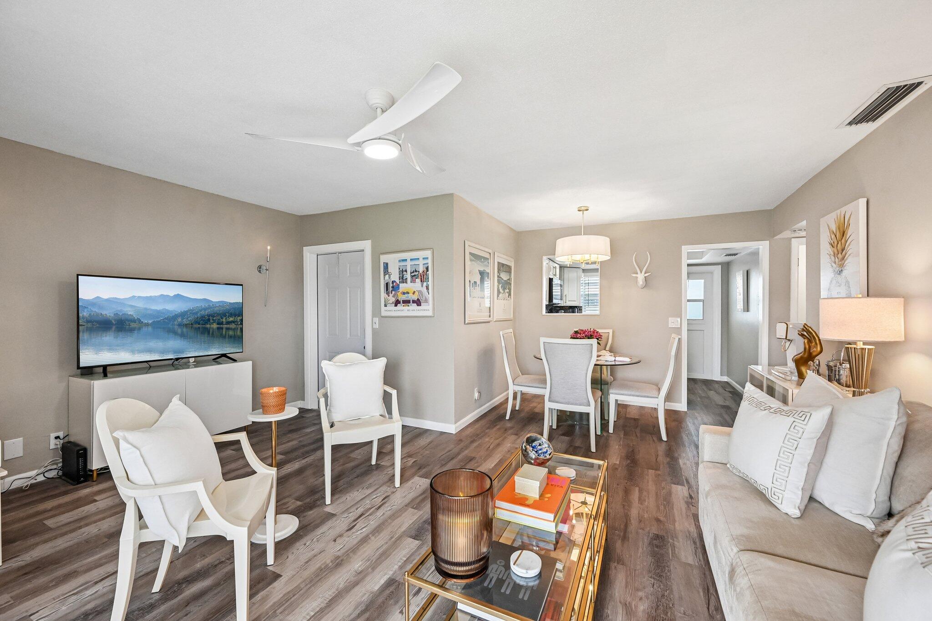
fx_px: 362
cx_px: 466
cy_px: 310
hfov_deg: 104.3
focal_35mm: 14
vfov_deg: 81.2
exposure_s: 1/80
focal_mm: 14
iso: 3200
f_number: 8
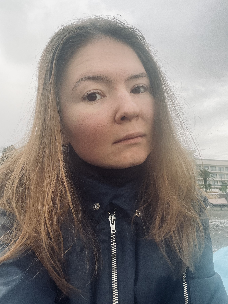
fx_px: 263
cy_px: 152
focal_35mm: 30
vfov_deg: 60.0
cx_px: 114
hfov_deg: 46.8
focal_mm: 2.71
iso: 80
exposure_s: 1/121
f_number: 2.2
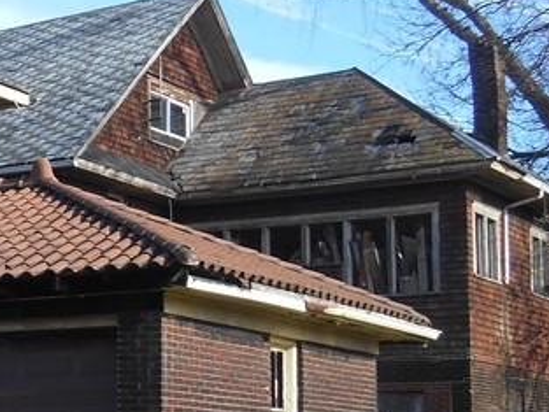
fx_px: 1349
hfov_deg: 19.3
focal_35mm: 85
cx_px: -337
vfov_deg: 17.2
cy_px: 326
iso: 80
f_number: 3.4
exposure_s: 1/320
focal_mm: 4.7
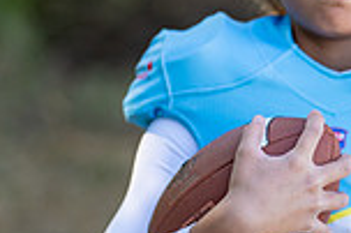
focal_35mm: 224
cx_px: 358
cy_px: 182
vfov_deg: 6.1
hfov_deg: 9.1
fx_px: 2182
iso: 100
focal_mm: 50
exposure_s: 1/1600
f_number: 1.2
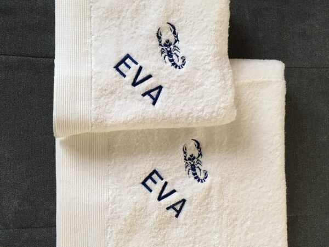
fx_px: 276
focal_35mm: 29
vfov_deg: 48.2
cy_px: 124
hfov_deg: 61.7
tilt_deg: -77.3
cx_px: 164
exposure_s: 1/33
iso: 125
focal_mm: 4.15
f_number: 2.2
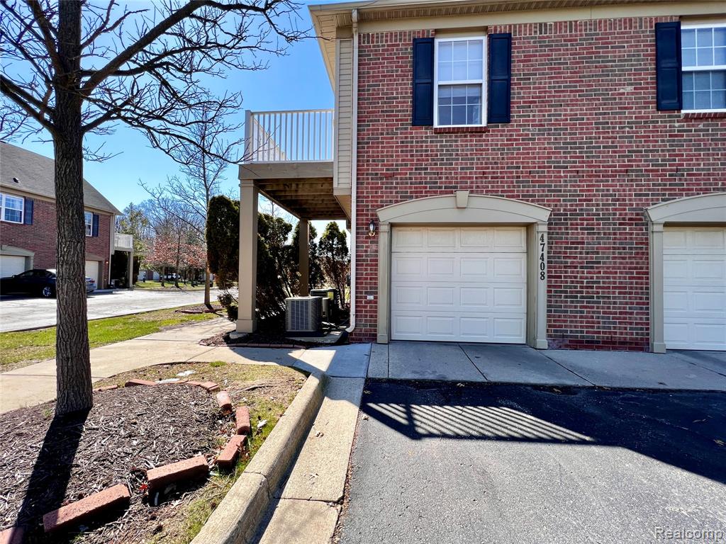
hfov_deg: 106.2
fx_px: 273
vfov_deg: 89.9
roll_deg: +0.2
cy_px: 272
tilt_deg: +1.0
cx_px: 363
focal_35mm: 13
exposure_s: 1/469
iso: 32
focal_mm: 1.57
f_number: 1.8
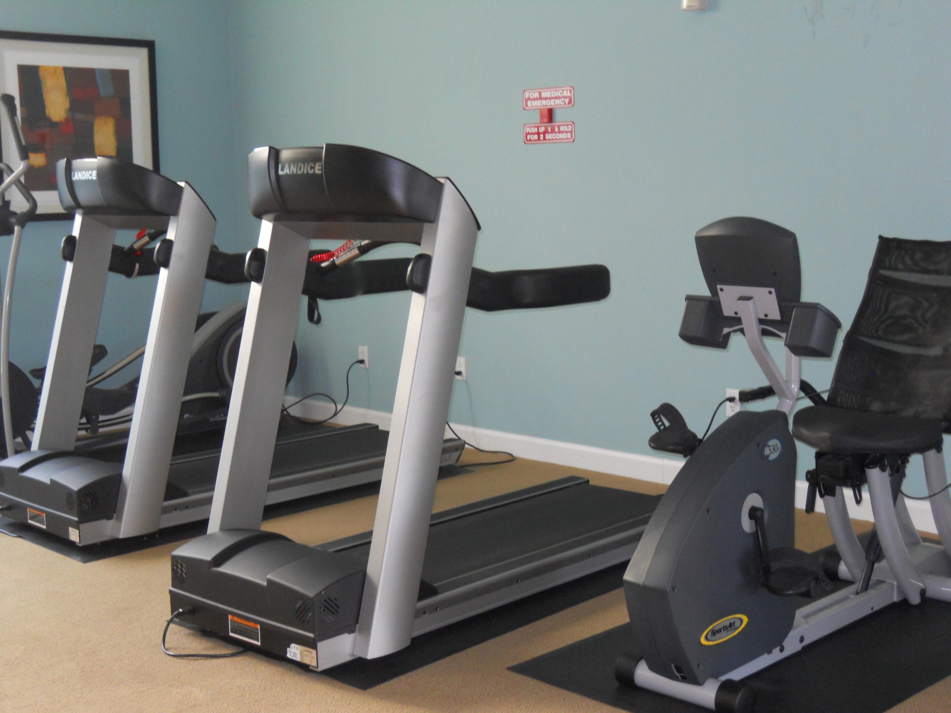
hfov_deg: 41.2
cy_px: 356
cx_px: 476
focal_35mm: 46
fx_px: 1264
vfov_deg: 31.5
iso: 400
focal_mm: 8.3
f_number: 3.4
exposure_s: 1/30
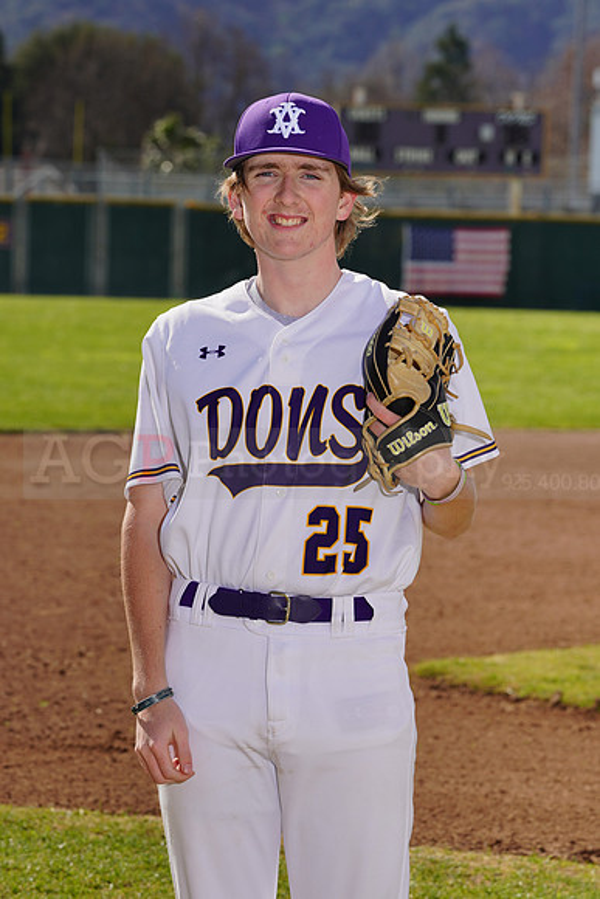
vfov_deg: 10.3
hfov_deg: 6.9
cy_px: 450
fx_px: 4997
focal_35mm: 200
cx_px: 300
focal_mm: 200
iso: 100
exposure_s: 1/250
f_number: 11
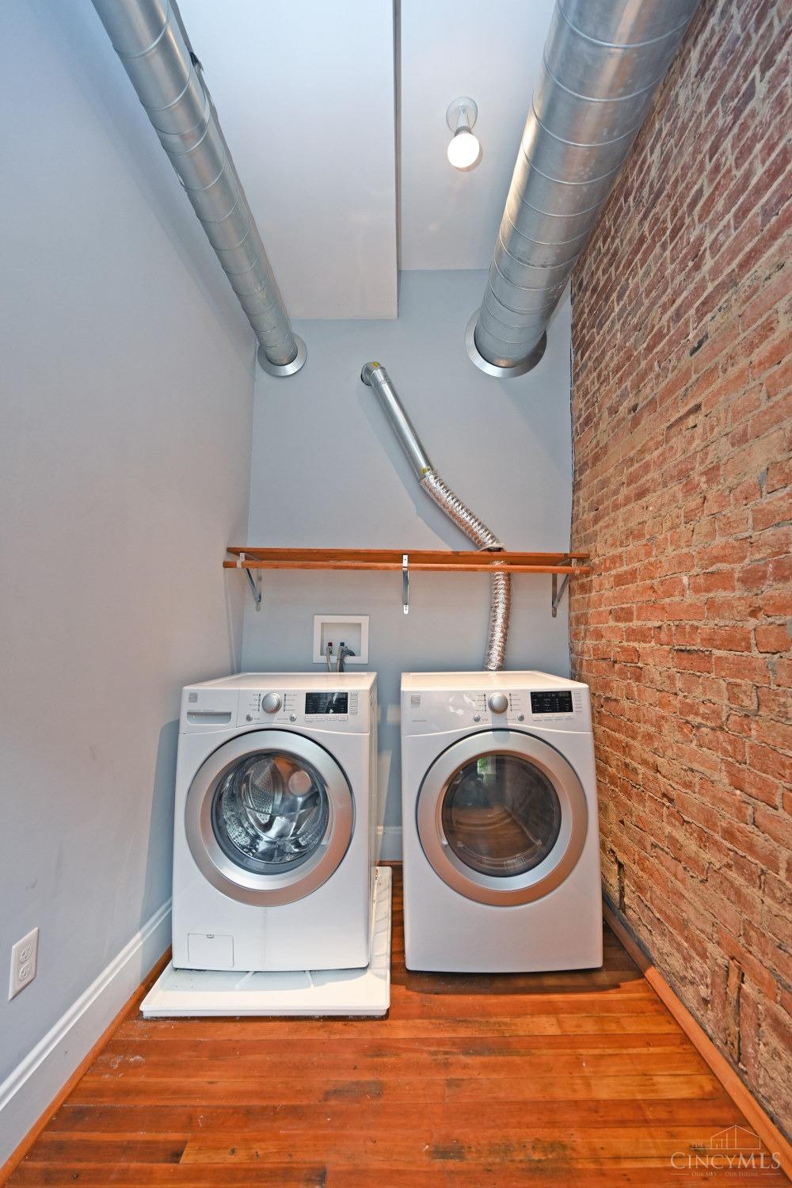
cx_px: 396
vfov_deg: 104.3
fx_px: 462
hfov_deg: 81.2
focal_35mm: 14
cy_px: 594
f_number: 4
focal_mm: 14
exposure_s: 1/60
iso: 450
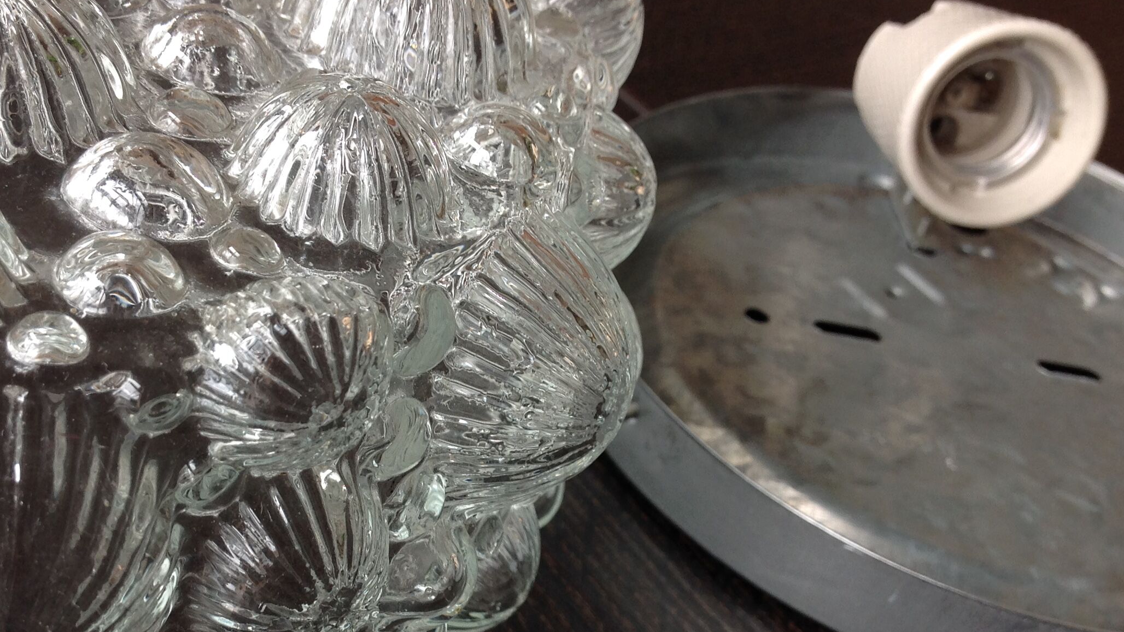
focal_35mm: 48
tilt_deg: -42.4
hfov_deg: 42.7
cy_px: 479
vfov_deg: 24.6
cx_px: 455
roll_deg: -14.5
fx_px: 1431
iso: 64
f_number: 2.4
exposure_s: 1/60
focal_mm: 4.28
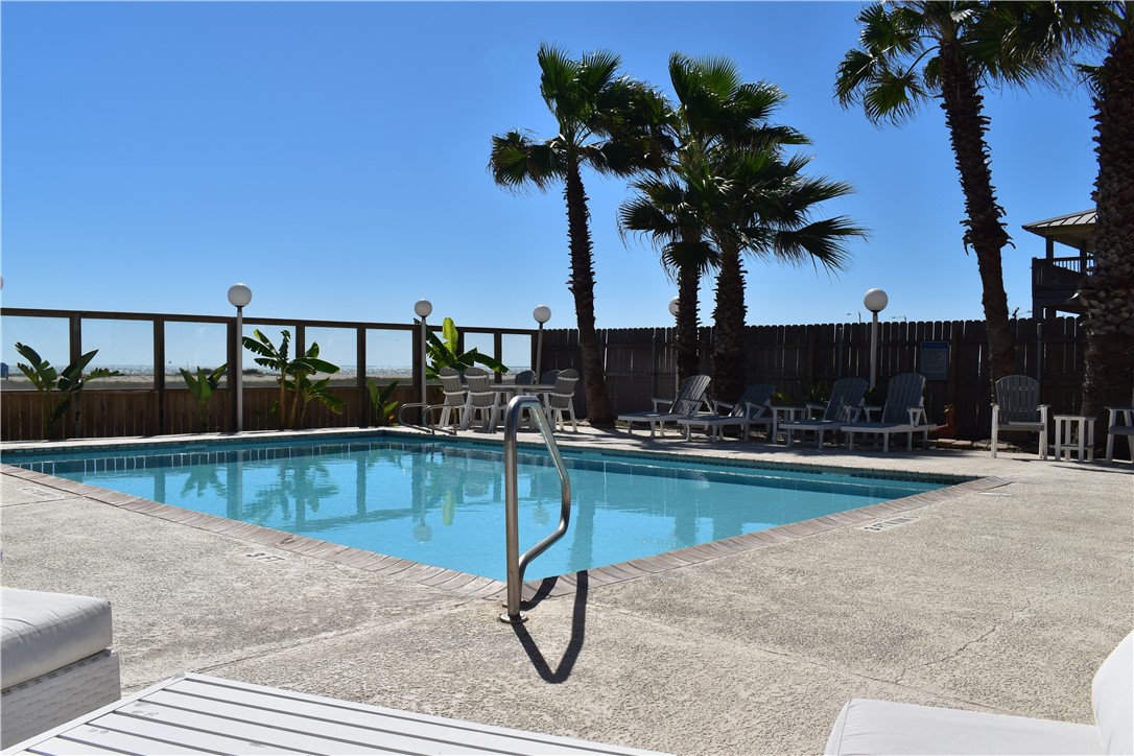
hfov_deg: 61.9
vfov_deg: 43.6
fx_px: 945
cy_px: 378
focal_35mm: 30
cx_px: 567
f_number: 11
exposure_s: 1/640
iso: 200
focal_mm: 20
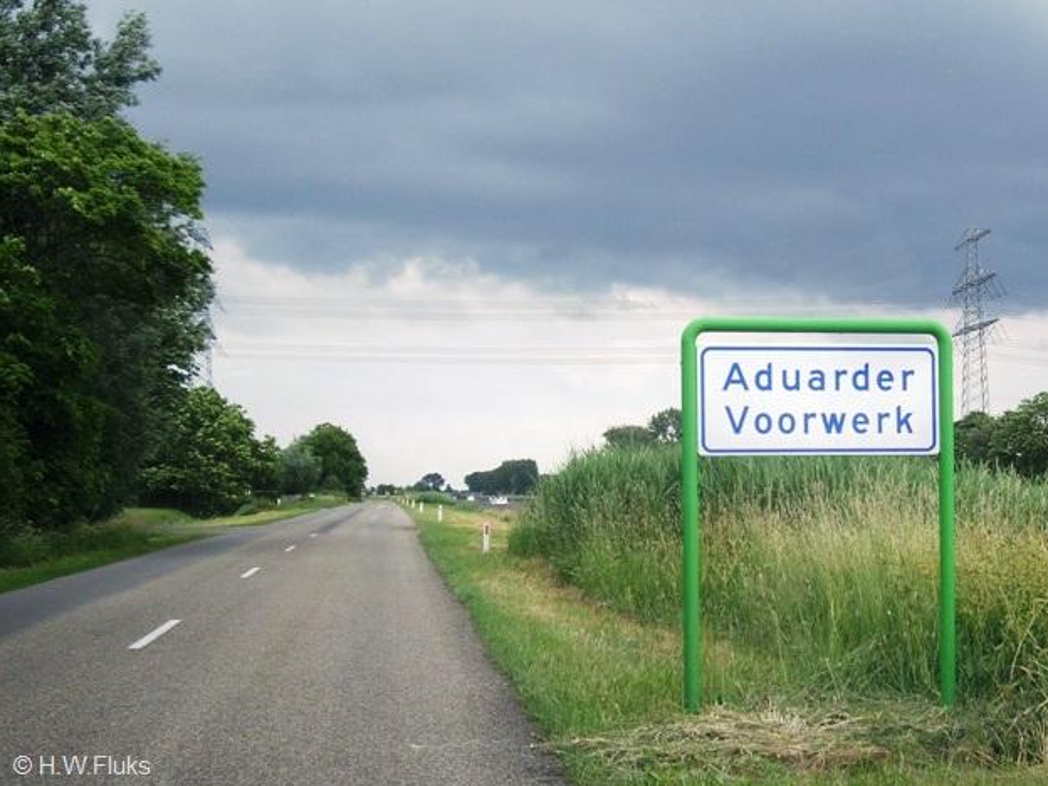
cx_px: 536
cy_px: 390
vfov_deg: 36.8
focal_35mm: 39
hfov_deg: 47.9
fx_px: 1181
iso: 64
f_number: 2.8
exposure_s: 1/250
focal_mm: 7.9
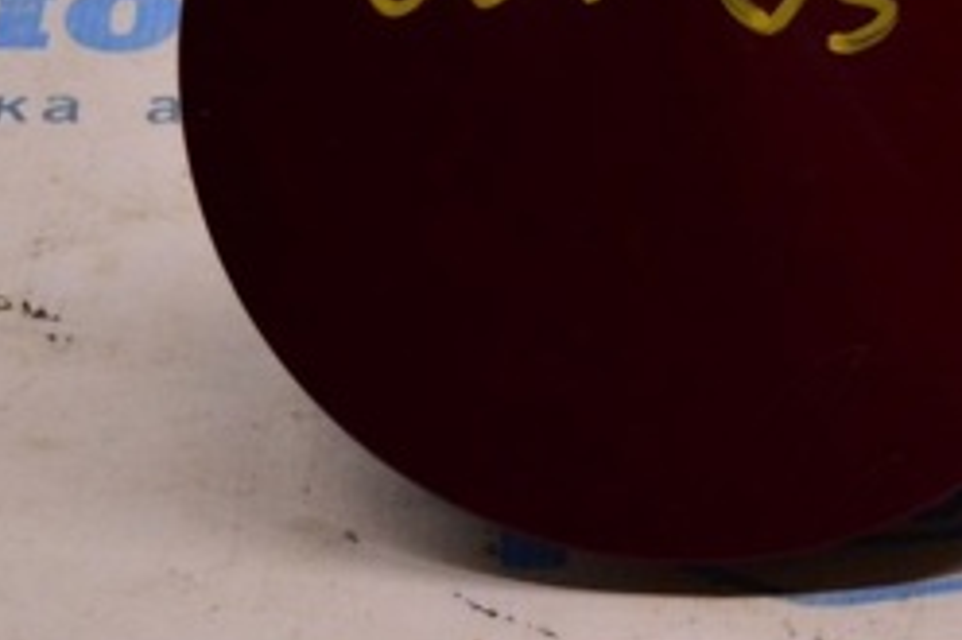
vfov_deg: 11.0
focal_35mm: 124
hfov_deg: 16.4
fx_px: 3311
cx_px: 784
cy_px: 180
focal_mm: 32
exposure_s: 1/400
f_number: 4.5
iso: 1600
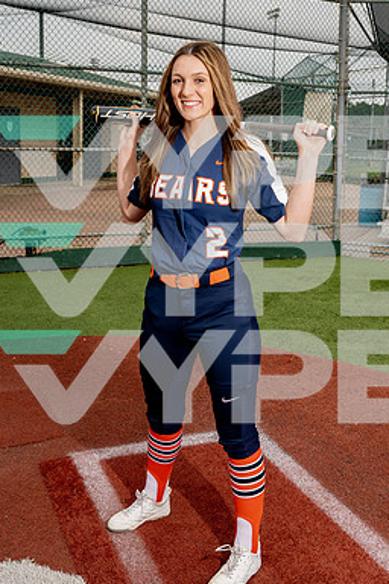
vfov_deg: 47.4
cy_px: 271
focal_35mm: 41
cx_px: 217
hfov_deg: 32.6
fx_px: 664
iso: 125
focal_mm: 35
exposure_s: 1/250
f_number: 8
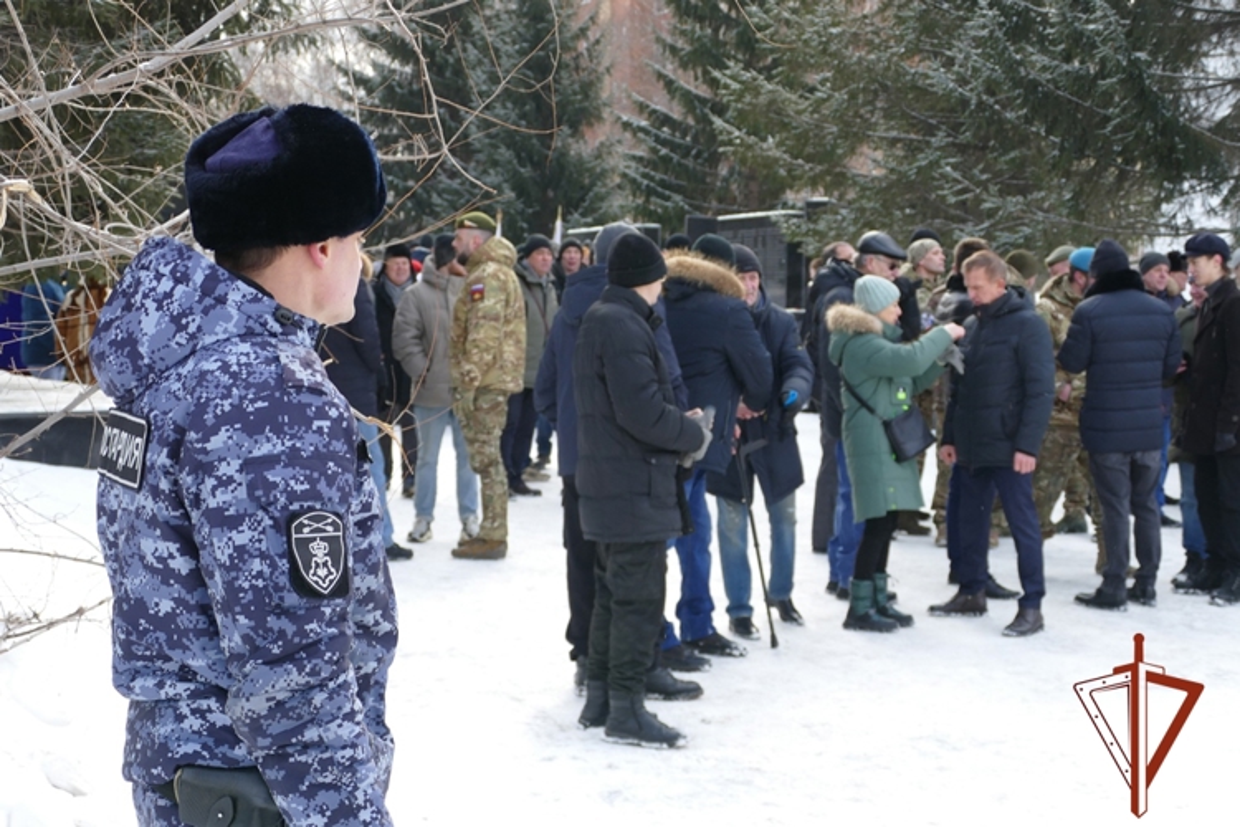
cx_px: 620
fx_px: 2067
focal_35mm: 60
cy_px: 414
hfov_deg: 33.4
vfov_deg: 22.6
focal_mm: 21.81
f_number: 3.5
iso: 125
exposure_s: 1/200
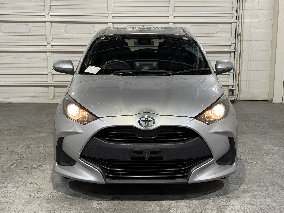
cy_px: 113
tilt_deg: -10.4
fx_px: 427
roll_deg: -0.3
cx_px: 146
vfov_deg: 28.0
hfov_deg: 36.8
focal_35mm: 52
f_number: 1.78
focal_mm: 6.76
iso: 100
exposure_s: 1/60
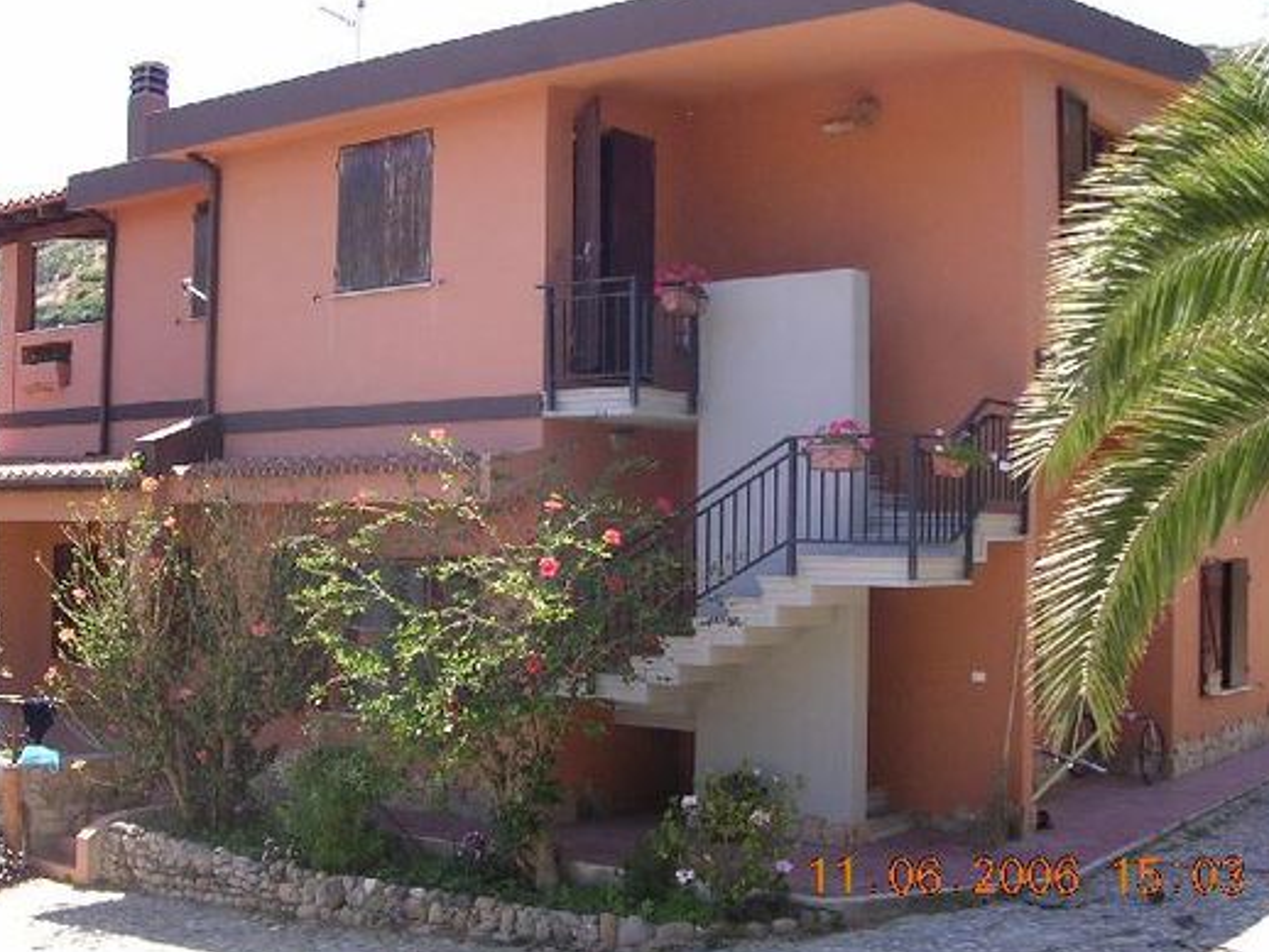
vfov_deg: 32.9
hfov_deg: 42.9
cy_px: 441
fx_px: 1614
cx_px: 566
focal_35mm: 44
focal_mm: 5.8
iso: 141
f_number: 2.8
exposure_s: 1/375
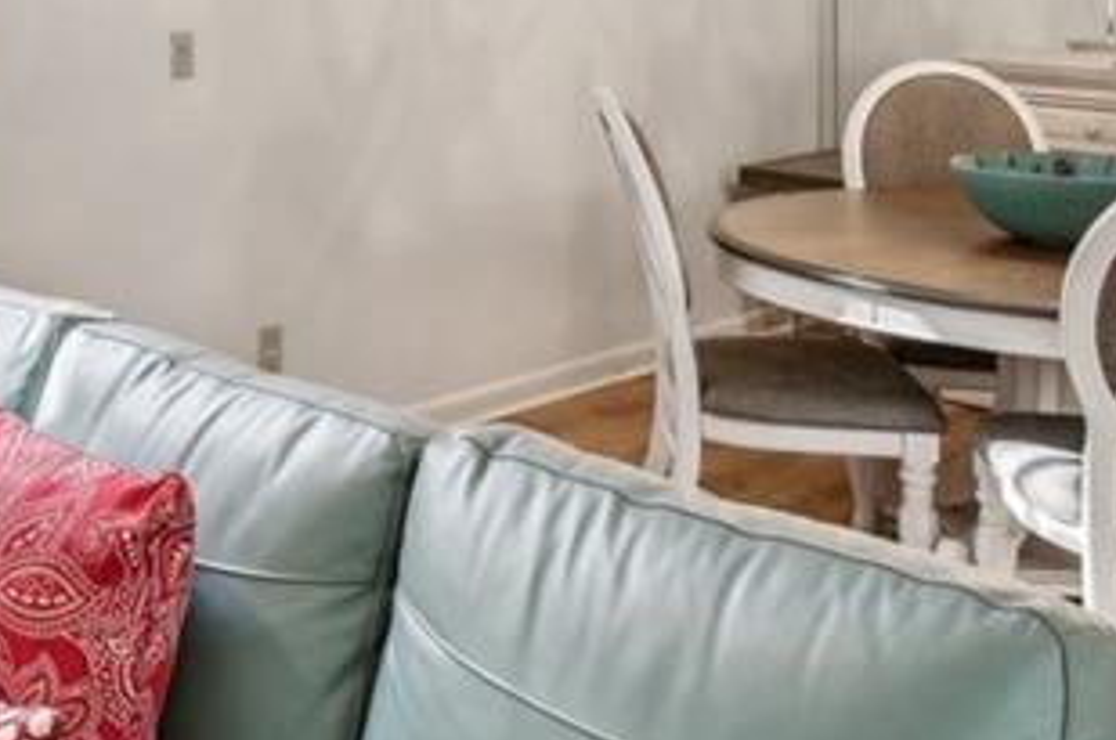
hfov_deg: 35.1
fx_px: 1640
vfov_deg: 23.8
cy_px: -72
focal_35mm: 53
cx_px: 83
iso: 400
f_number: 8
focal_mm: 16
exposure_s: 1/13
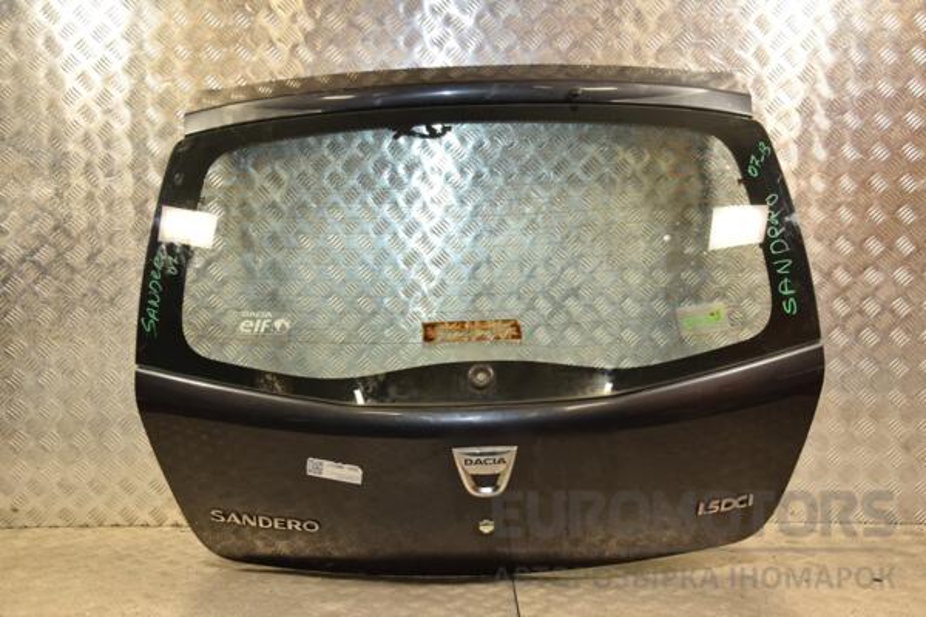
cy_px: 308
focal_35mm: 48
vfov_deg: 28.1
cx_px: 463
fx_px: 1235
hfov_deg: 41.1
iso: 800
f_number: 5
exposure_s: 1/125
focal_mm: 32
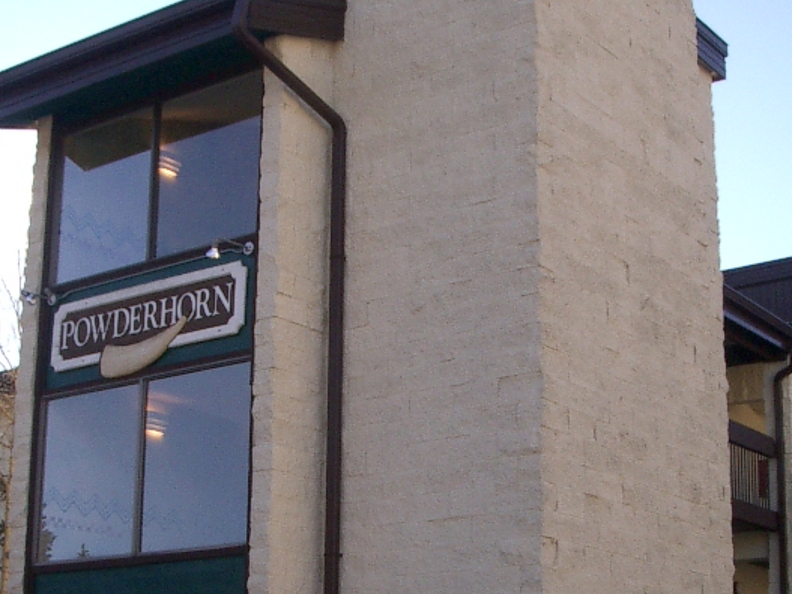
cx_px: 373
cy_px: 460
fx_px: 1555
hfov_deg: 28.6
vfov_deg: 21.4
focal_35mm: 68
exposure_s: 1/400
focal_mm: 5.8
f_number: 4.3
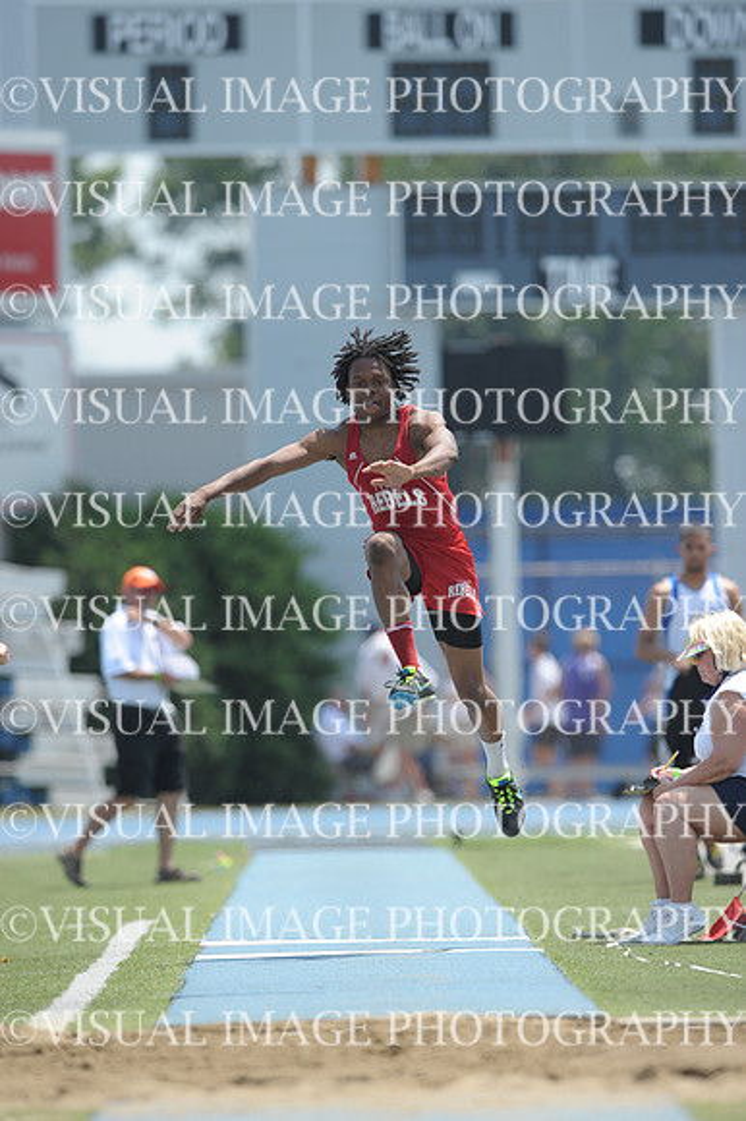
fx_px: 12447
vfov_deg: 5.2
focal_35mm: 400
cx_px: 373
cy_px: 560
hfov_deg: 3.4
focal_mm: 400
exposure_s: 1/2000
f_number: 5
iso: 400
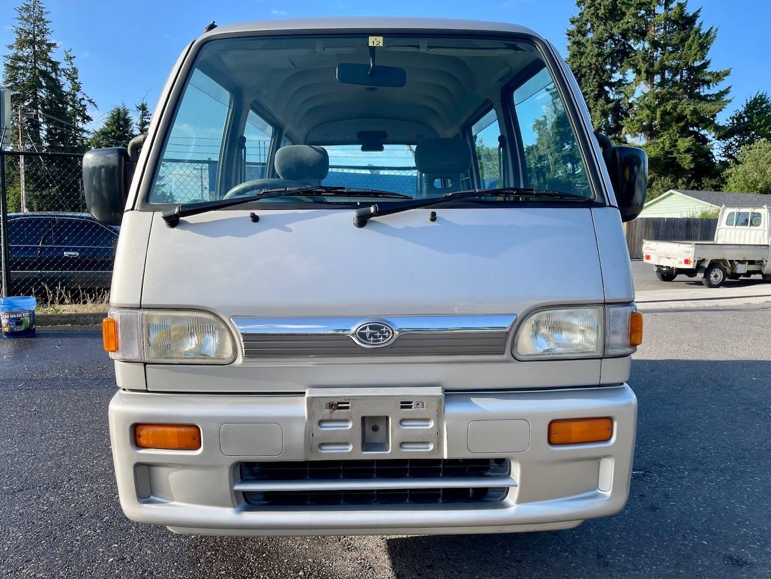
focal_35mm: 25
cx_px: 386
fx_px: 557
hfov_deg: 69.4
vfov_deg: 54.9
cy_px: 290
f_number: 1.6
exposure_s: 1/1140
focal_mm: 5.1
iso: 32
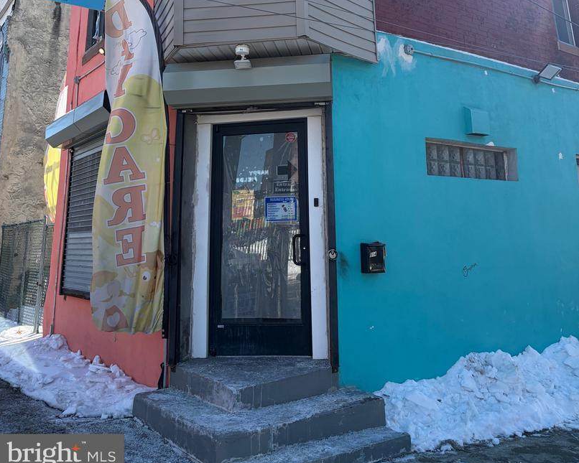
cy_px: 88
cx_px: 289
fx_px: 583
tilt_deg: +16.0
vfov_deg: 41.4
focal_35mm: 34
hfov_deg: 52.8
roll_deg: +2.4
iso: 64
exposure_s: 1/1901
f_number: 1.6
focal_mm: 5.96
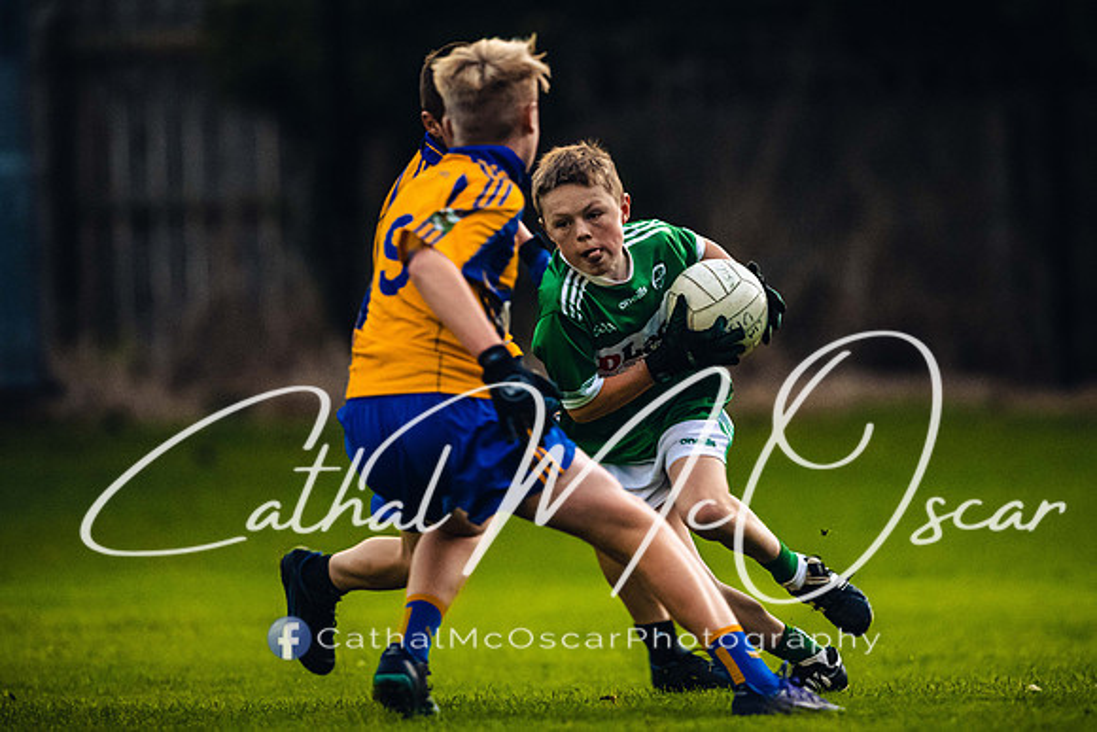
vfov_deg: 2.6
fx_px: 15980
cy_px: 326
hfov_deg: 3.9
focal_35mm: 524
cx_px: 682
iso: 3200
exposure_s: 1/500
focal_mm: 400
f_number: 2.8
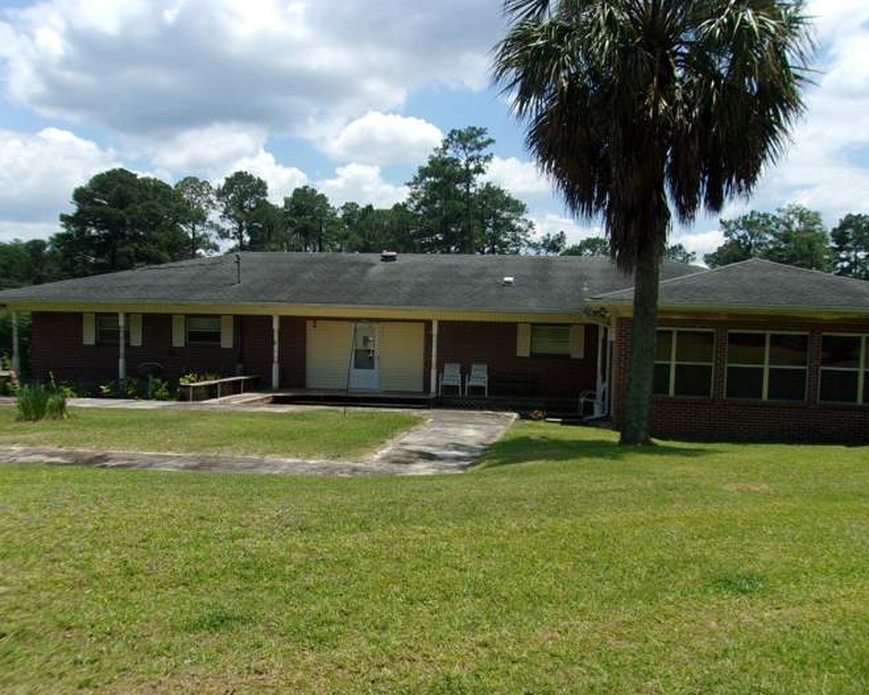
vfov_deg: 45.7
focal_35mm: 32
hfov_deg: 55.5
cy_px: 384
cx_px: 485
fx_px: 823
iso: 80
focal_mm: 4.9
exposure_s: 1/120
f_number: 10.4
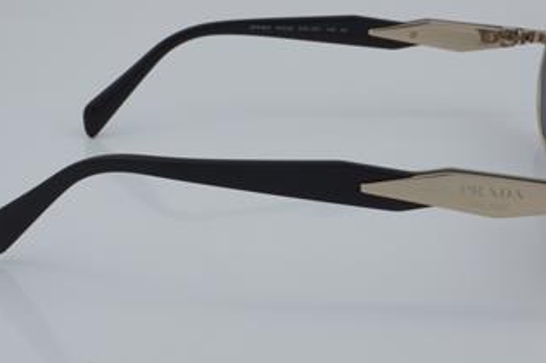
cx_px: 313
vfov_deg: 14.4
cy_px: 143
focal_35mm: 95
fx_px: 1439
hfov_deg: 21.5
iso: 100
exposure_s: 1/4
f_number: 32
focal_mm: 50
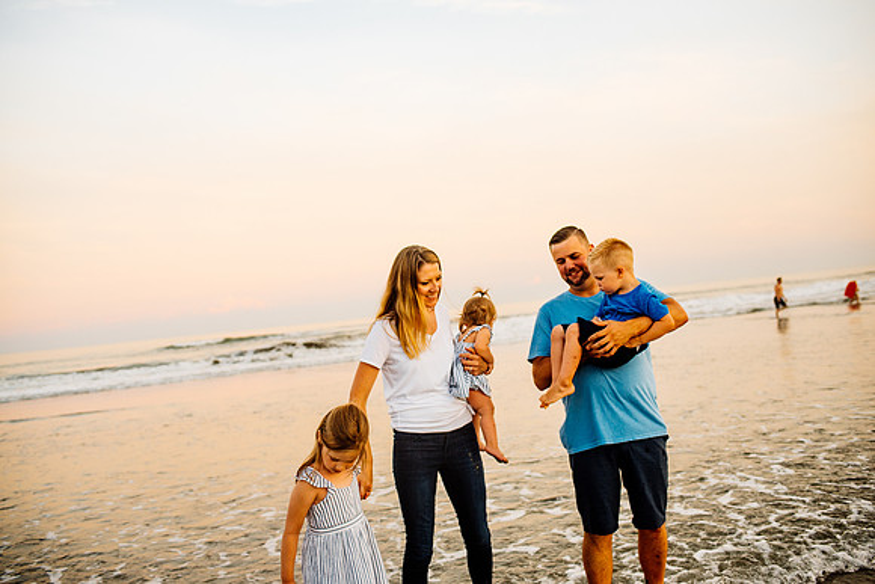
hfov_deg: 54.4
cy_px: 292
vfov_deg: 37.9
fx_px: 851
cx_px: 438
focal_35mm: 35
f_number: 2.8
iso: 250
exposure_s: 1/500
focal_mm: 35
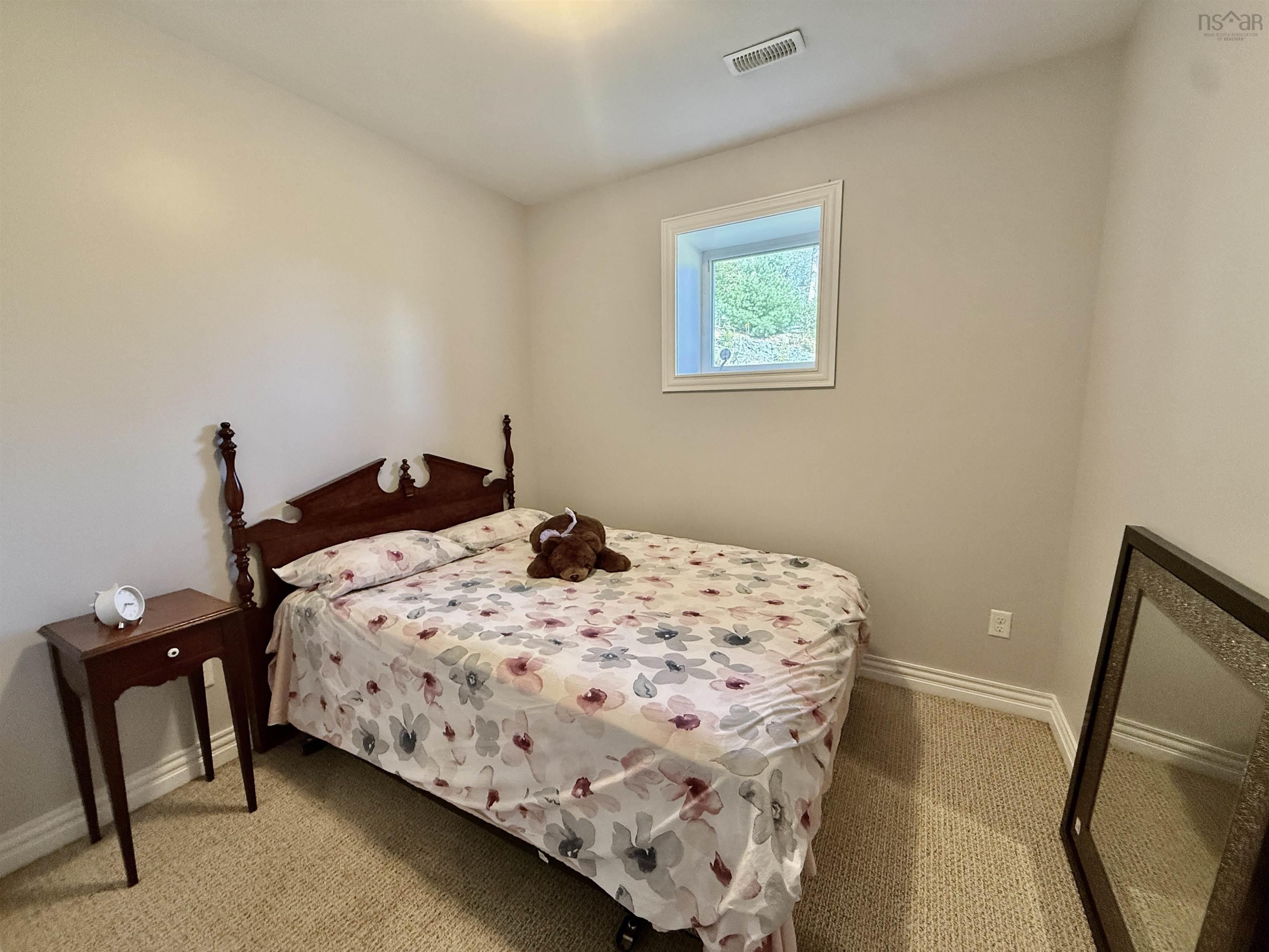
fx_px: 513
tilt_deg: -7.2
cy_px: 476
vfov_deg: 85.7
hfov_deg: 102.1
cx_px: 634
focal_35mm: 14
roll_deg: +0.2
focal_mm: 2.22
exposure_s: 1/120
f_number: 2.2
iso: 400
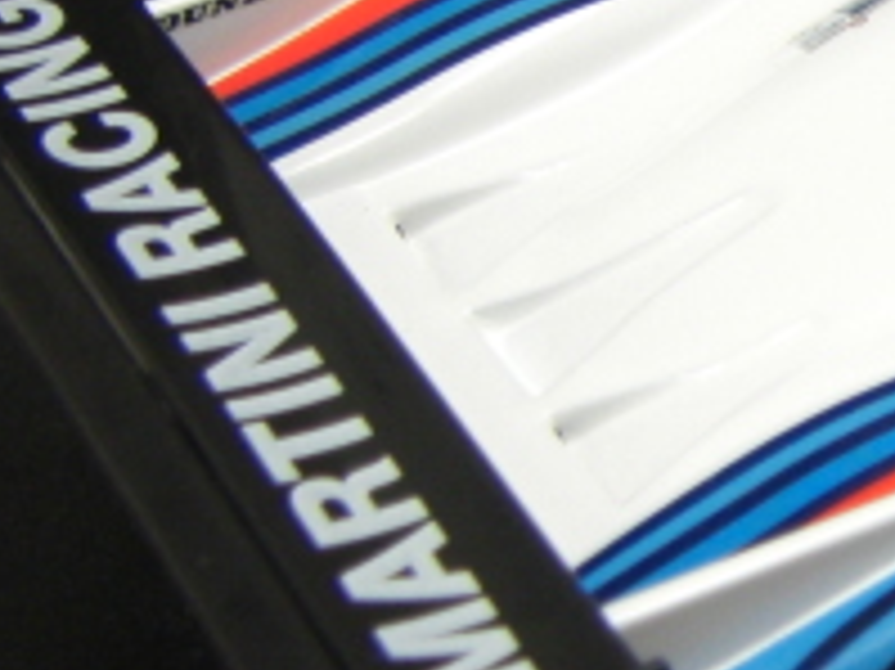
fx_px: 3902
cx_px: 1259
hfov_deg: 12.6
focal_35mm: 151
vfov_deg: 9.8
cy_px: 238
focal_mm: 7.9
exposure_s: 1/30
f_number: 3.6
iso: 200
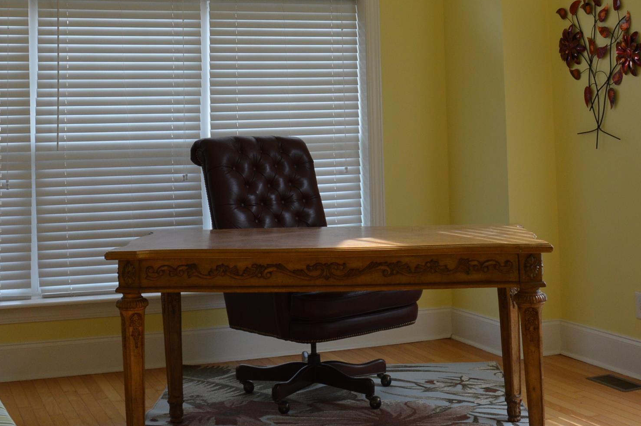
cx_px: 281
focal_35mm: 55
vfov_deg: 23.6
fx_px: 978
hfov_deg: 36.2
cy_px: 8
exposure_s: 1/125
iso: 400
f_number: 5.6
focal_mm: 18
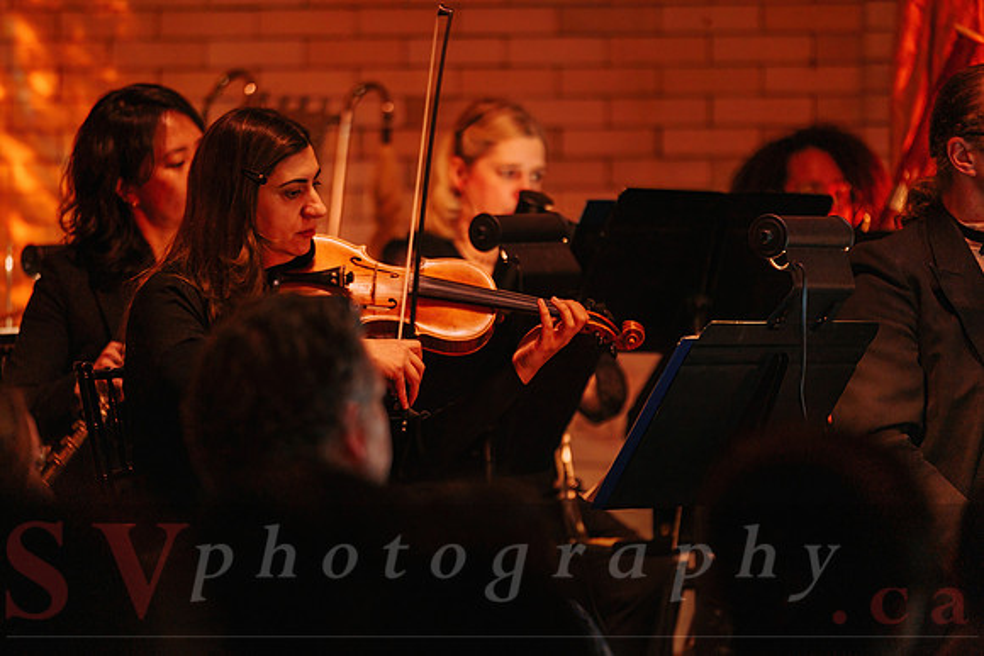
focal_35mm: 215
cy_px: 298
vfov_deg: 6.4
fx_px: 5875
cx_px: 447
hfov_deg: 9.6
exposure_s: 1/80
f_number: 2.8
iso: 1000
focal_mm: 197
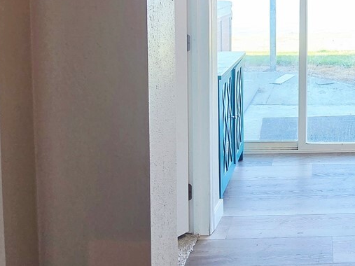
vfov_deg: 31.9
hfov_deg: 40.3
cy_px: -12
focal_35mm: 41
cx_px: 352
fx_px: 420
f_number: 2.2
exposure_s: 1/120
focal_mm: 2.2
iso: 125
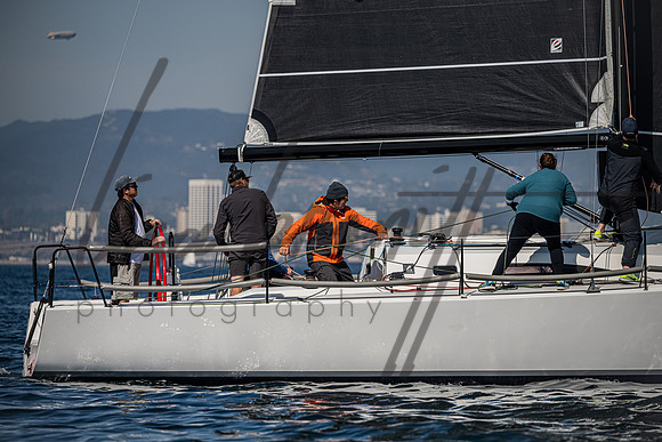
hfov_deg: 8.7
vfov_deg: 5.8
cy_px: 221
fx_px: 4374
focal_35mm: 238
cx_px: 325
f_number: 5
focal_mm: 230
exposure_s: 1/6400
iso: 400
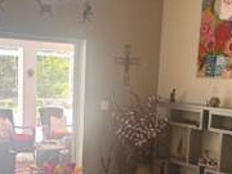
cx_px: 97
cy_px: 130
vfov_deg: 22.7
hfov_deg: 30.2
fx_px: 429
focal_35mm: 64
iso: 64
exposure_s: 1/121
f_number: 1.78
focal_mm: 6.76
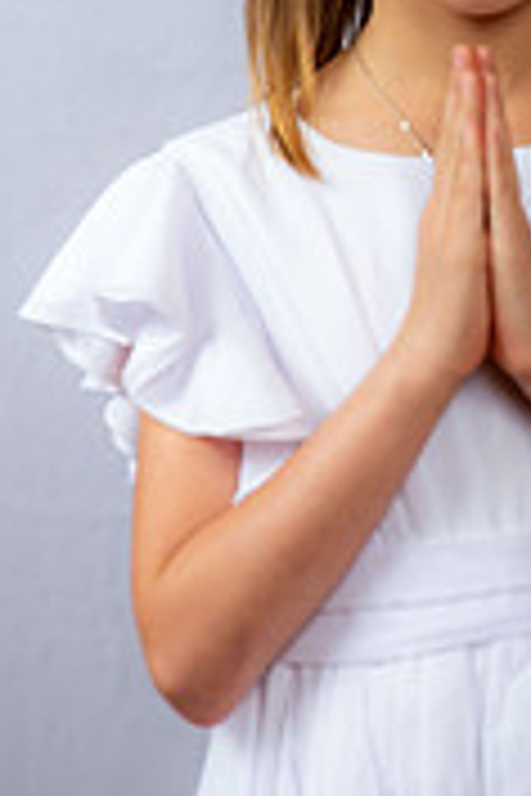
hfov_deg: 6.4
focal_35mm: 216
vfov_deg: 9.5
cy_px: 189
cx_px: 434
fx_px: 4779
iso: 250
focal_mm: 85
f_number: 6.3
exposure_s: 1/200
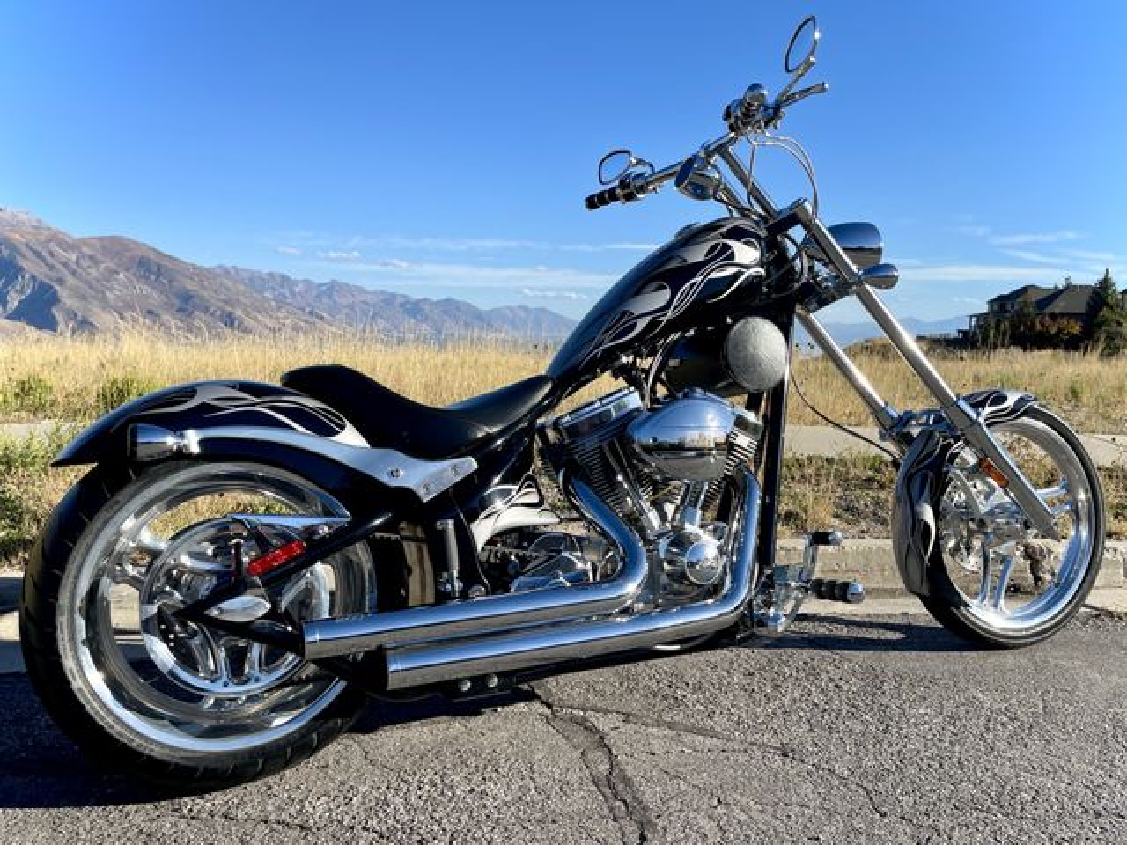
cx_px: 564
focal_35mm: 25
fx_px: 814
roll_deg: -1.7
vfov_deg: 54.9
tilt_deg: -6.6
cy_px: 422
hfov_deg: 69.4
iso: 32
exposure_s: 1/3165
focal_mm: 5.1
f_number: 1.6
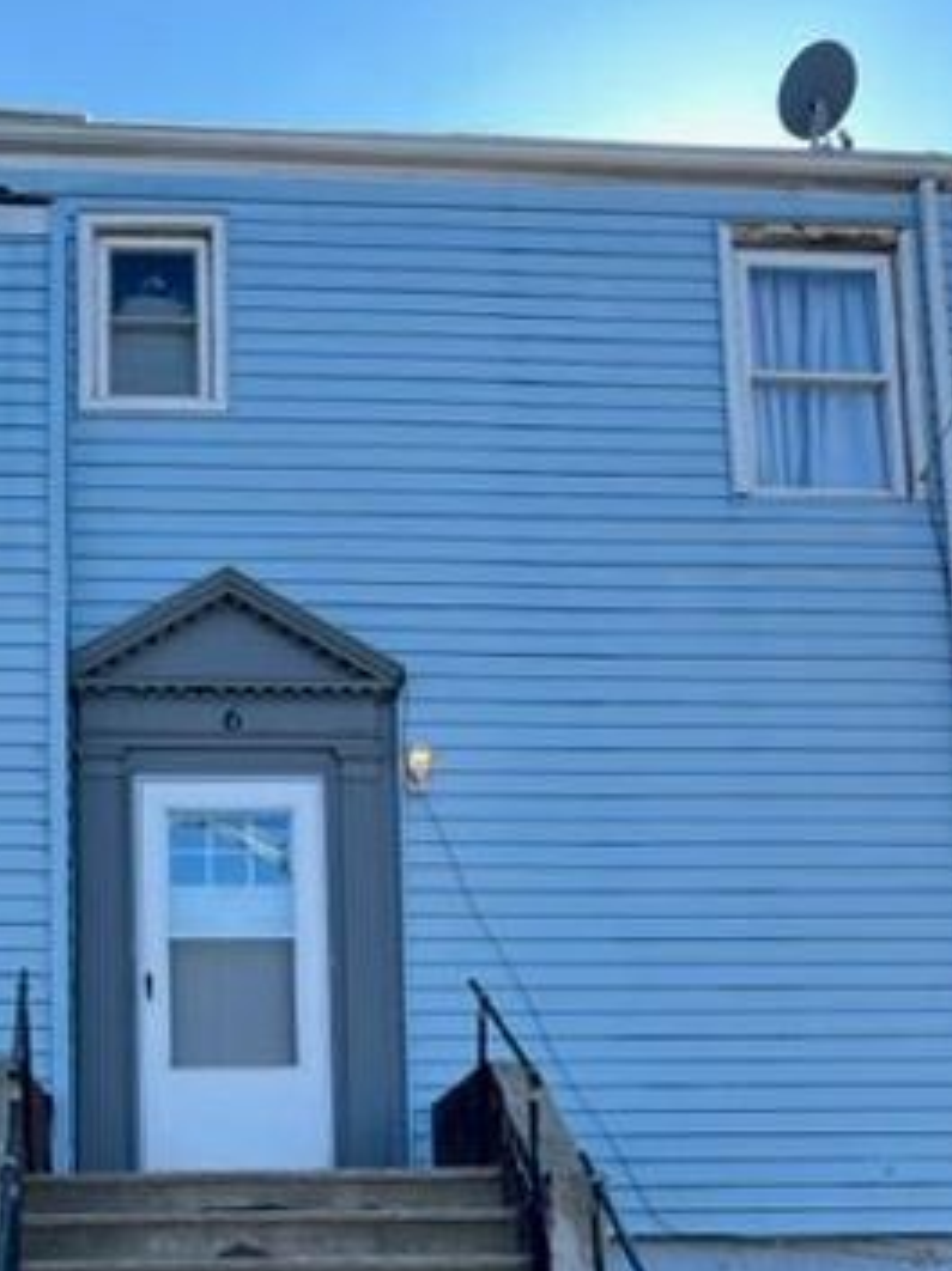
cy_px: 1100
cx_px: 295
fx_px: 1799
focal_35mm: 49
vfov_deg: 36.9
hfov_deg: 29.4
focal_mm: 5.7
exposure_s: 1/1326
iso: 50
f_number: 1.5
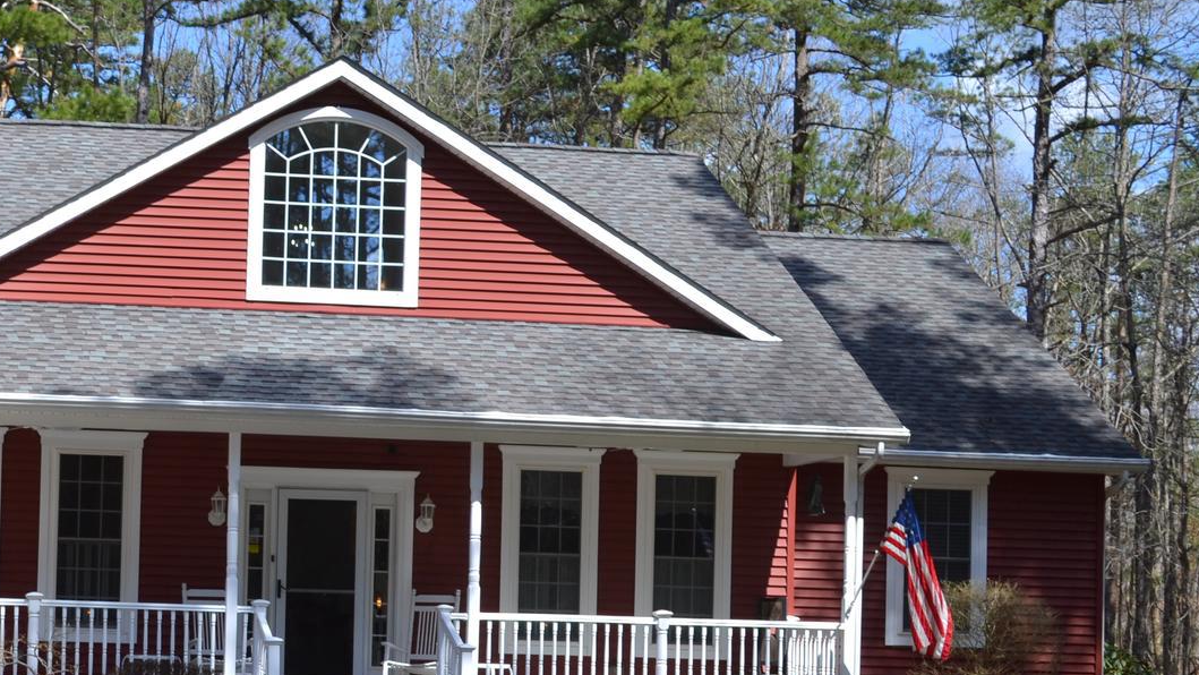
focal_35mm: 79
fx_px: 2512
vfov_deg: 15.2
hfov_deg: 26.1
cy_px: 540
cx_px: 145
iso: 100
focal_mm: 26
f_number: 8
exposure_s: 1/250
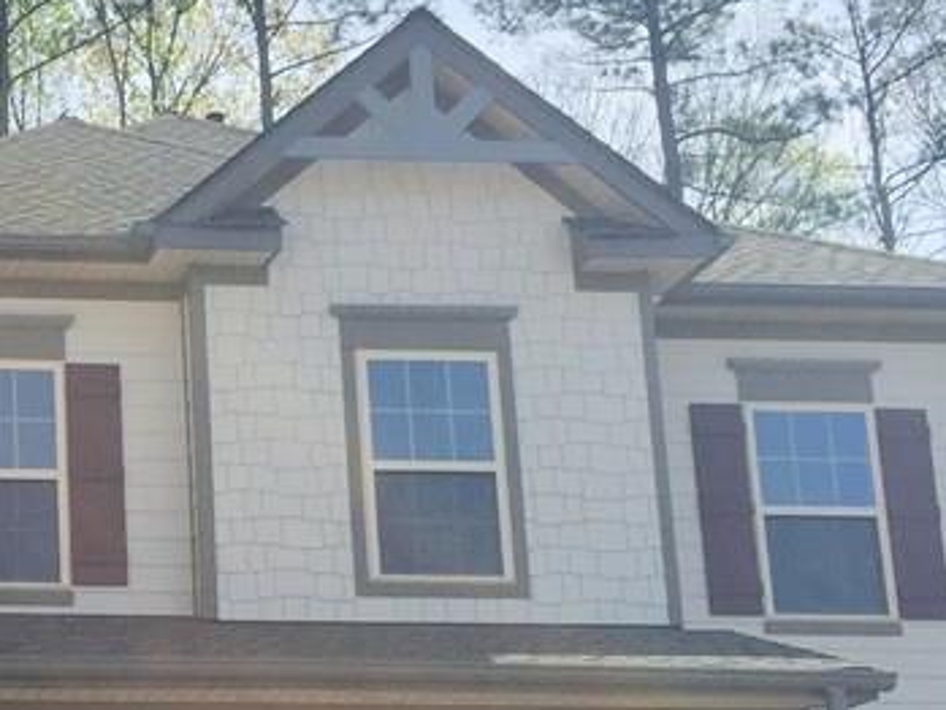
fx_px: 2324
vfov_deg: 17.3
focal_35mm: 85
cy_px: 553
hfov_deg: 21.4
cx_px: -176
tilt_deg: +14.1
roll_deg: +0.2
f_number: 2.2
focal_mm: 4.15
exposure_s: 1/2639
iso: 32
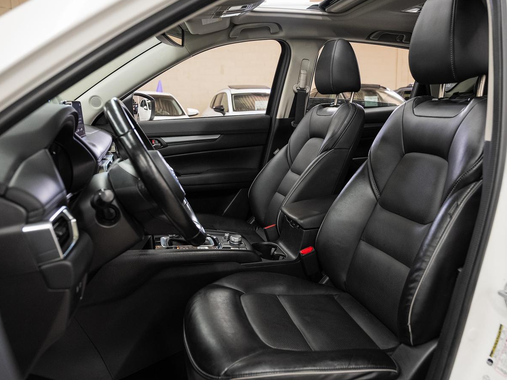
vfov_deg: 49.7
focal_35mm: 28
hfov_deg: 63.3
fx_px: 410
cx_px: 282
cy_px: 182
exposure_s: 1/50
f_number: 4
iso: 1000
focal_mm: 24
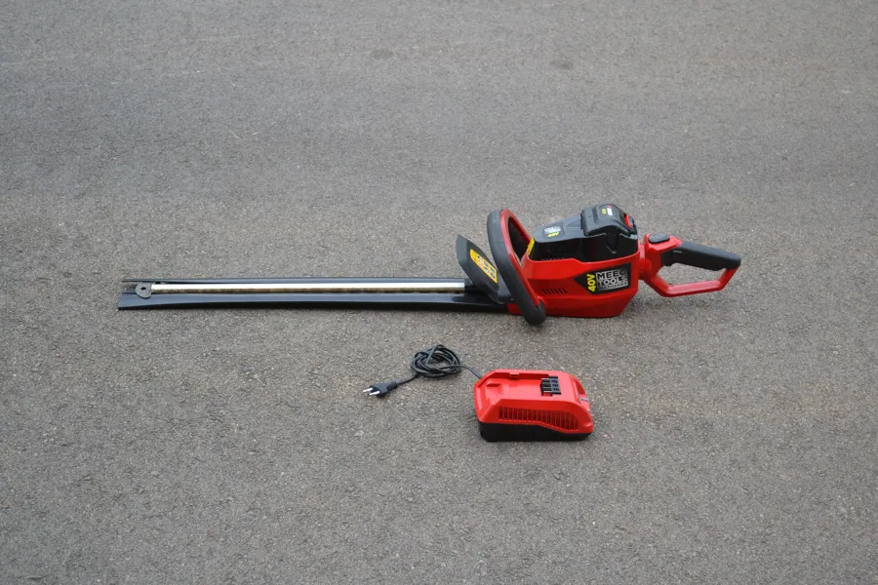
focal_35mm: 60
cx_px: 439
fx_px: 1463
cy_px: 292
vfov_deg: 22.6
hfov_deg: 33.4
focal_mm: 40
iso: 250
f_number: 5.6
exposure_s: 1/125
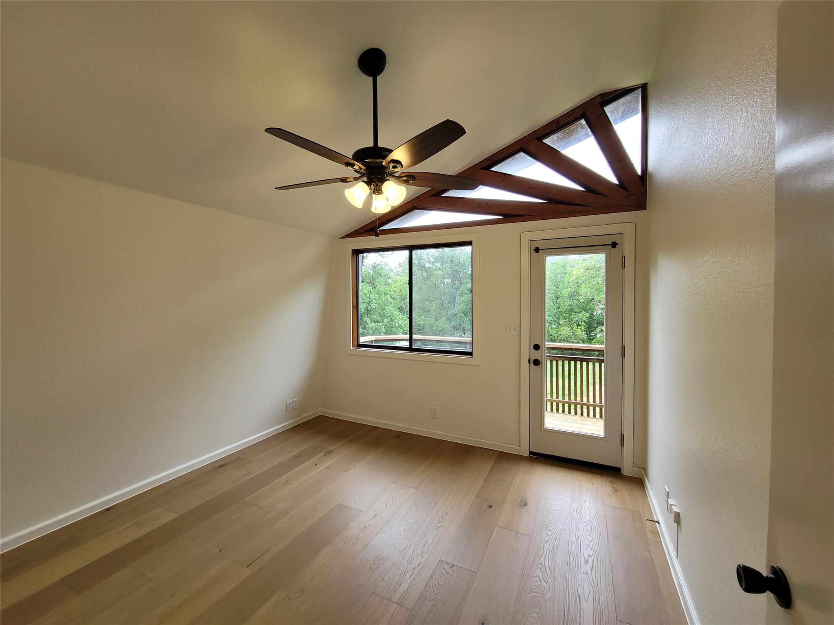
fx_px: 313
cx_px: 417
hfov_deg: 106.2
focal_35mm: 13
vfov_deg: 89.9
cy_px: 312
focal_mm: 2.2
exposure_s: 1/60
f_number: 2.2
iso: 80
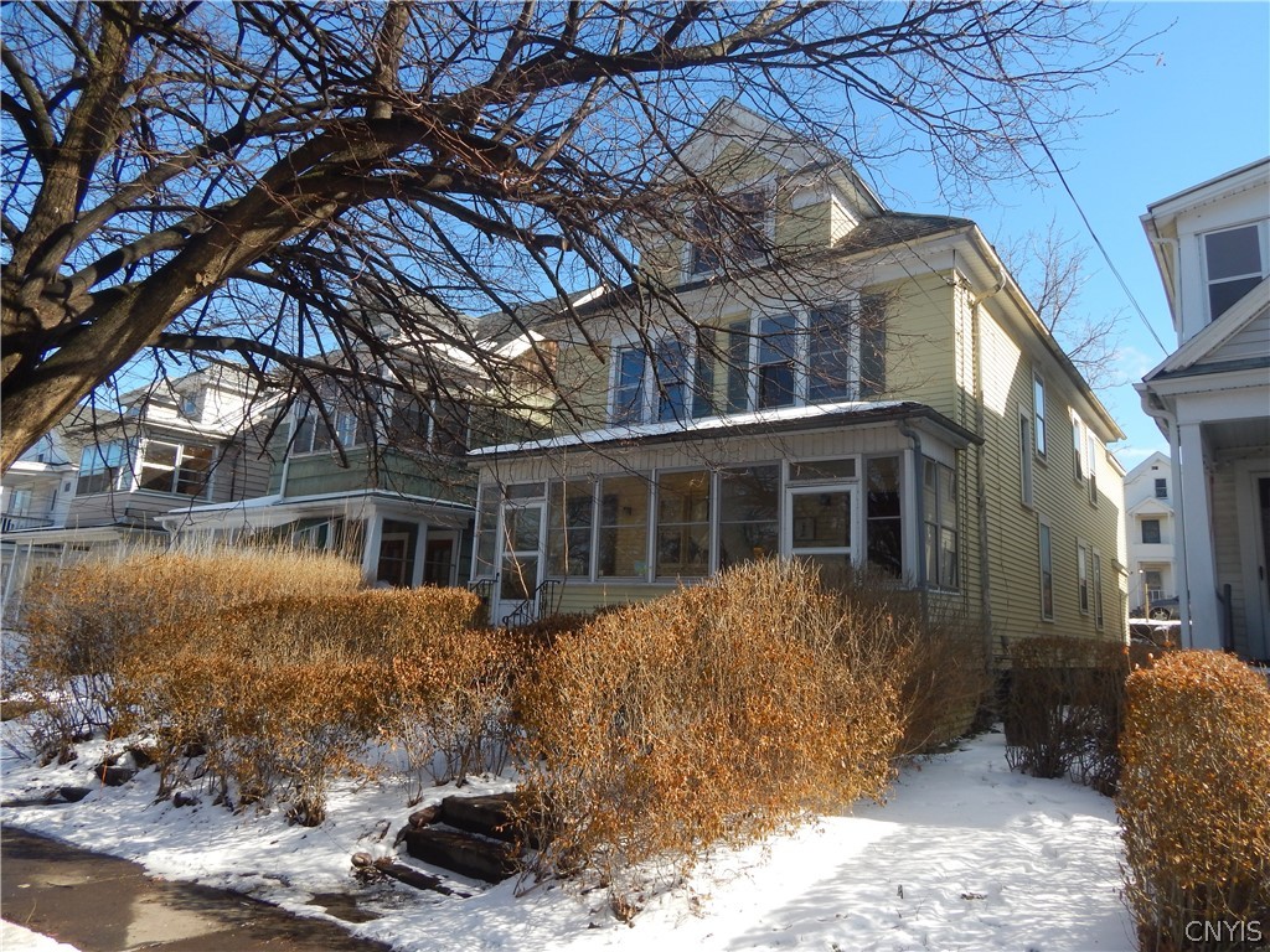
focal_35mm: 23
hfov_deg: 73.9
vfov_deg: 58.9
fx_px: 844
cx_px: 635
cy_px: 476
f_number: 3
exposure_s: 1/1000
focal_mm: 4
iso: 125
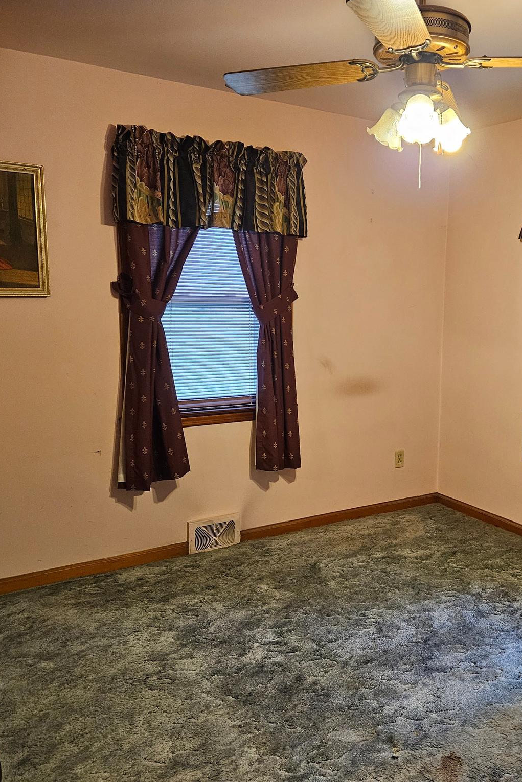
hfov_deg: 40.5
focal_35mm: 32
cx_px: 355
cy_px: 390
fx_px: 696
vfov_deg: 58.7
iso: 640
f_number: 1.8
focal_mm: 5.4
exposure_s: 1/60
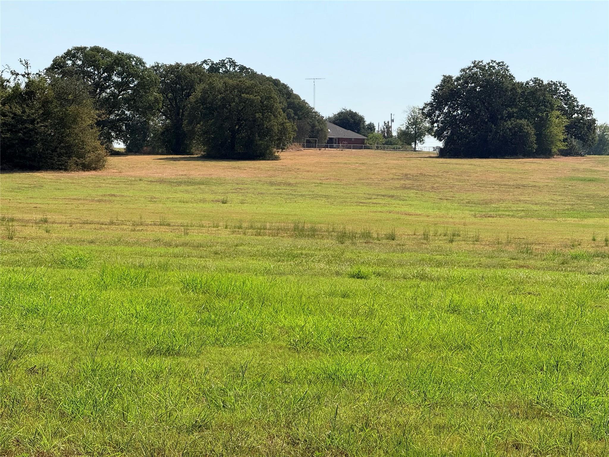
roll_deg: -2.0
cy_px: 228
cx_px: 304
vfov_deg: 12.3
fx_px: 2111
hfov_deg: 16.4
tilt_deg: -2.2
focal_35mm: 120
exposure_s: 1/2817
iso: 80
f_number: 2.8
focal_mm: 15.66
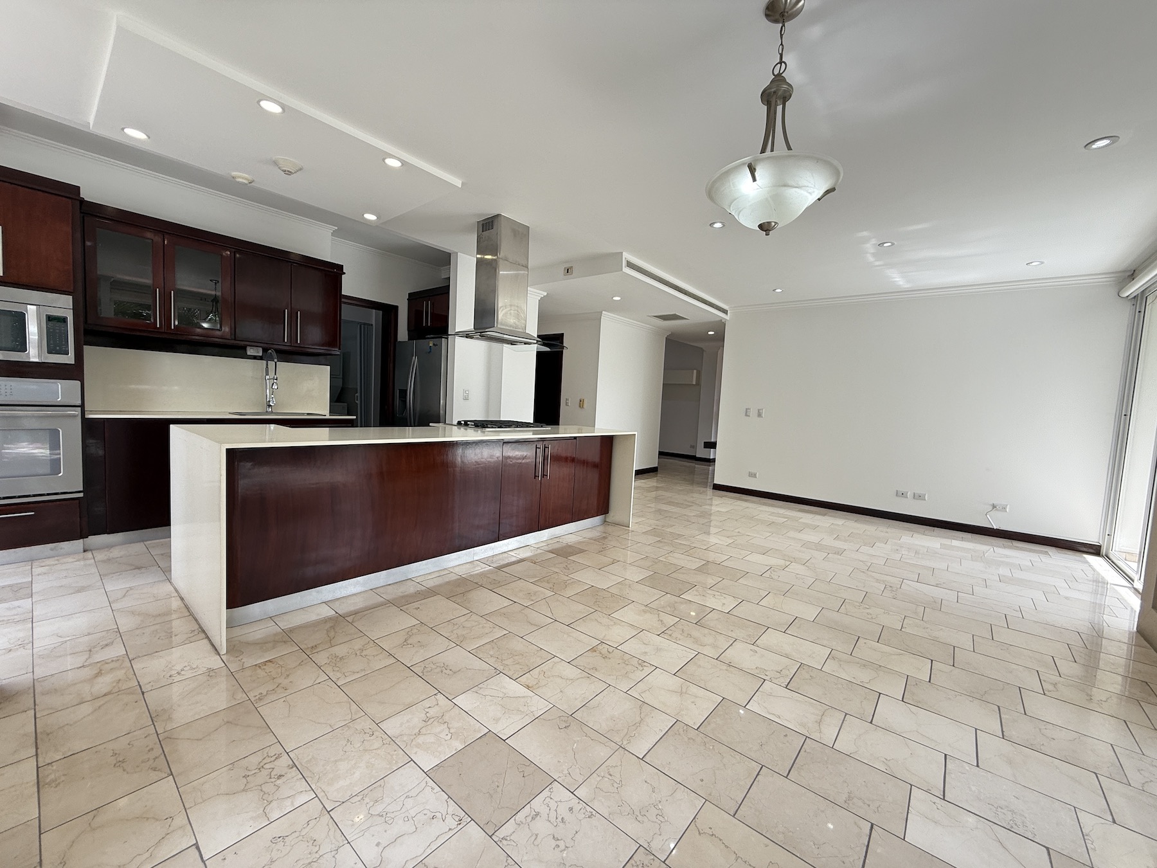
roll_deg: -2.7
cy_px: 434
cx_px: 578
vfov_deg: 85.7
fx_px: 468
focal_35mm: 14
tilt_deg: -3.2
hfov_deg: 102.1
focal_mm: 2.22
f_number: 2.2
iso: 50
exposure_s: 1/139
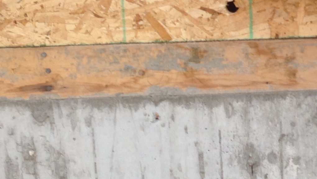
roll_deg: +2.4
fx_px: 967
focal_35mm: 115
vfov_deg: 10.5
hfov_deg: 18.2
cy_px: 80
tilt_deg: -12.4
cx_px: 303
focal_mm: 4.12
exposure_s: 1/148
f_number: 2.4
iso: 50
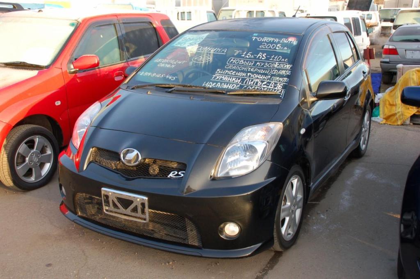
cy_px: 140
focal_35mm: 42
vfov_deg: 31.8
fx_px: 490
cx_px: 210
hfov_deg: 46.4
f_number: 5.6
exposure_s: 1/125
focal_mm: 28
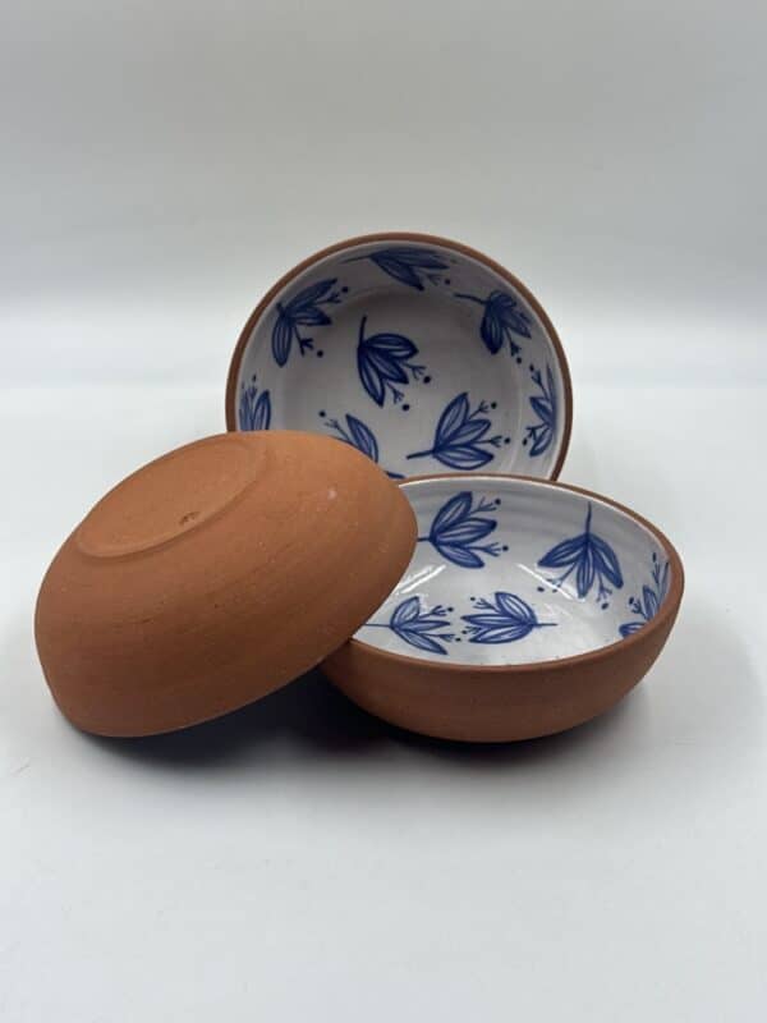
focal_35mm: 48
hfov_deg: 30.3
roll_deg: -2.0
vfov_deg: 39.7
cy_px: 512
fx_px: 1418
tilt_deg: -28.6
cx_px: 384
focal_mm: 6.86
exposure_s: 1/473
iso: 64
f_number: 1.78
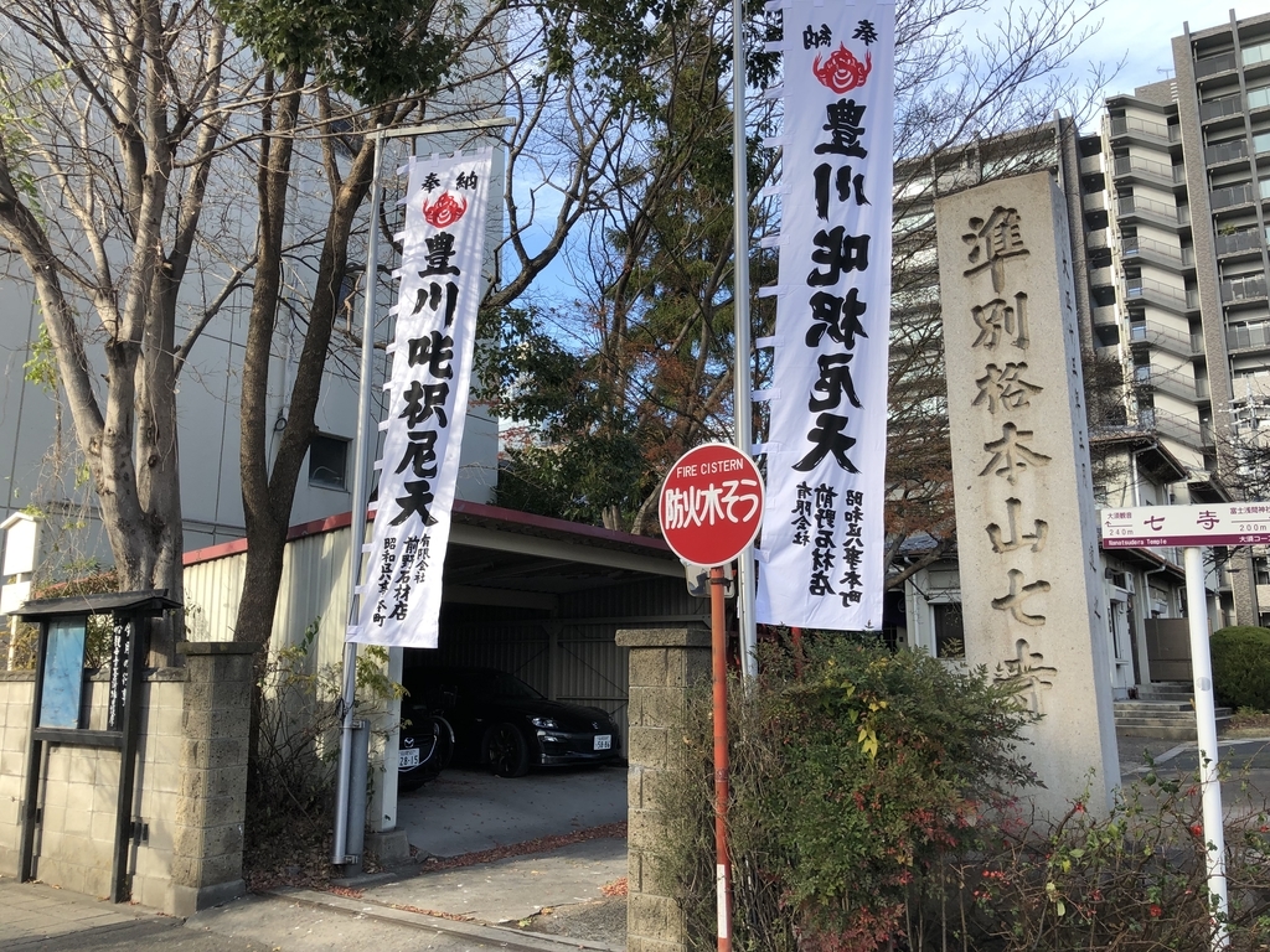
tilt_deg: +11.1
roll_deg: -0.1
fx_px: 1027
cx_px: 635
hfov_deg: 63.4
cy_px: 476
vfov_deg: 49.7
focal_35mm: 28
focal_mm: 3.99
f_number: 1.8
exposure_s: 1/457
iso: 20
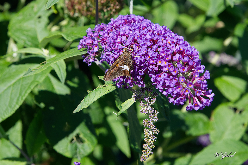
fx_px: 826
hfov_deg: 17.1
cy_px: 82
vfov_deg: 11.4
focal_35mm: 120
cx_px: 124
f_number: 11
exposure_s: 1/800
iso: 1100
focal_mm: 120
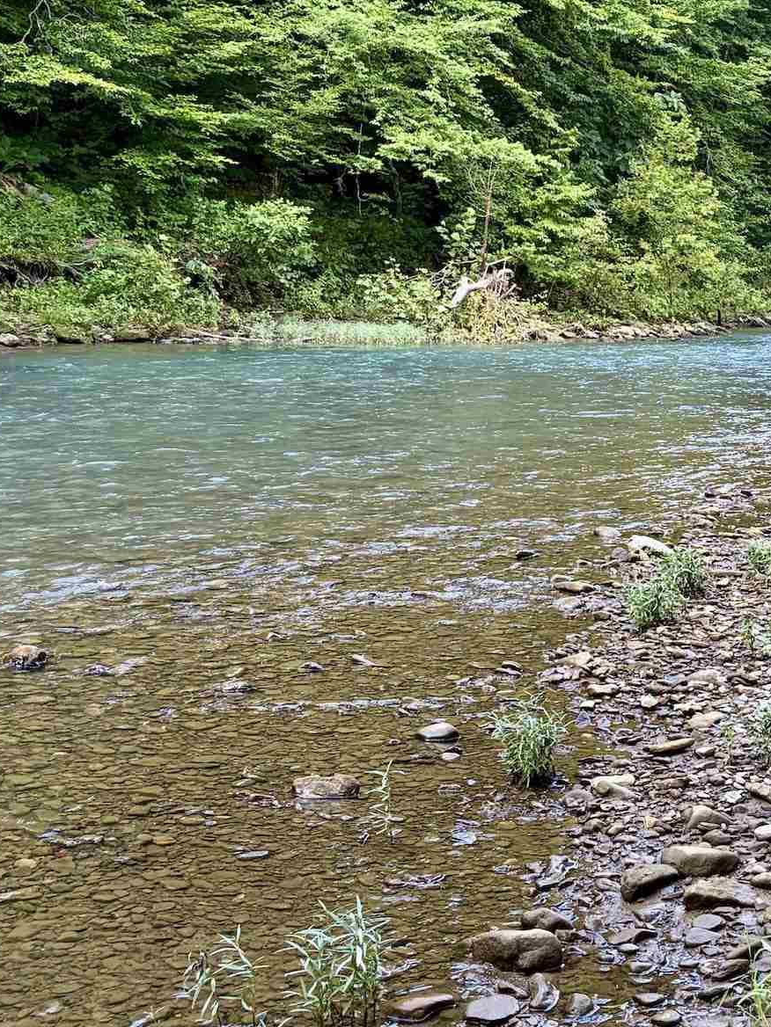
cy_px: 366
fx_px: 1693
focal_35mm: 57
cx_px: 720
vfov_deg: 33.6
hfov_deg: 24.8
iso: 50
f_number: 1.6
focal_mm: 5.96
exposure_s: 1/259
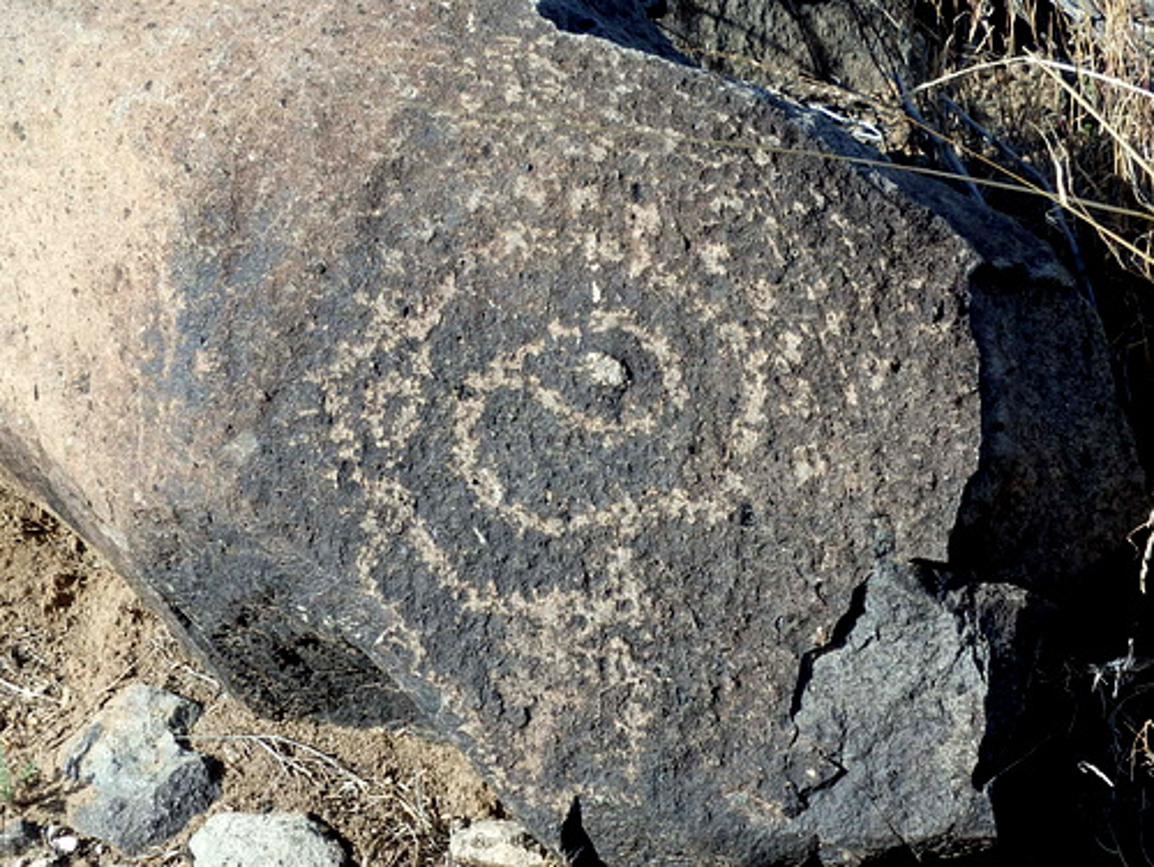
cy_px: 434
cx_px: 577
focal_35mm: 140
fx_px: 4672
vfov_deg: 10.6
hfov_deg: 14.1
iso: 125
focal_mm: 25
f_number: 5.9
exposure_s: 1/250
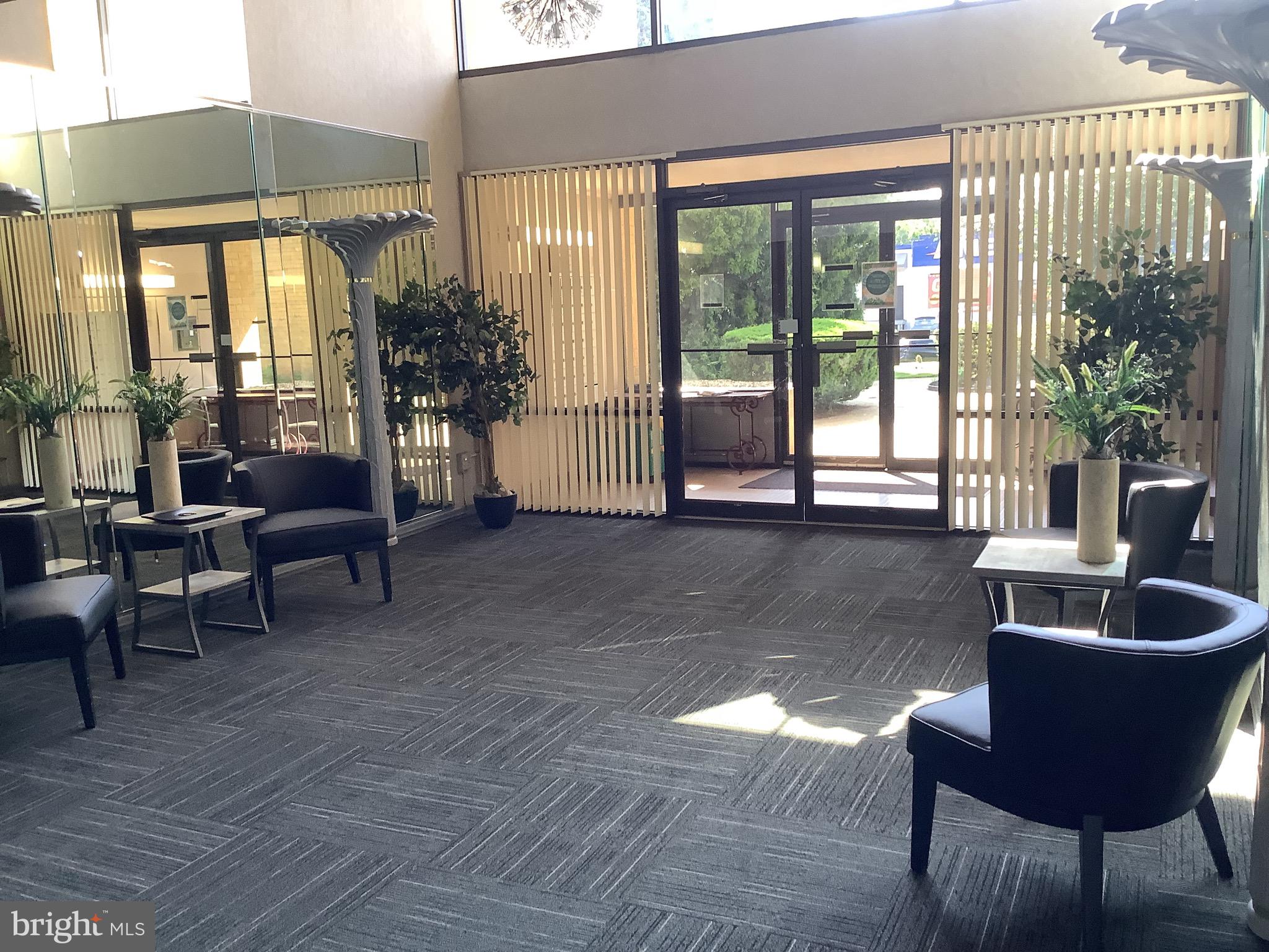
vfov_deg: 45.4
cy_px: 476
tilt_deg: -10.5
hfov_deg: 58.4
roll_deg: +2.6
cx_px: 634
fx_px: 1136
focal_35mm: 31
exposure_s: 1/60
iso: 125
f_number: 2.4
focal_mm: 3.3
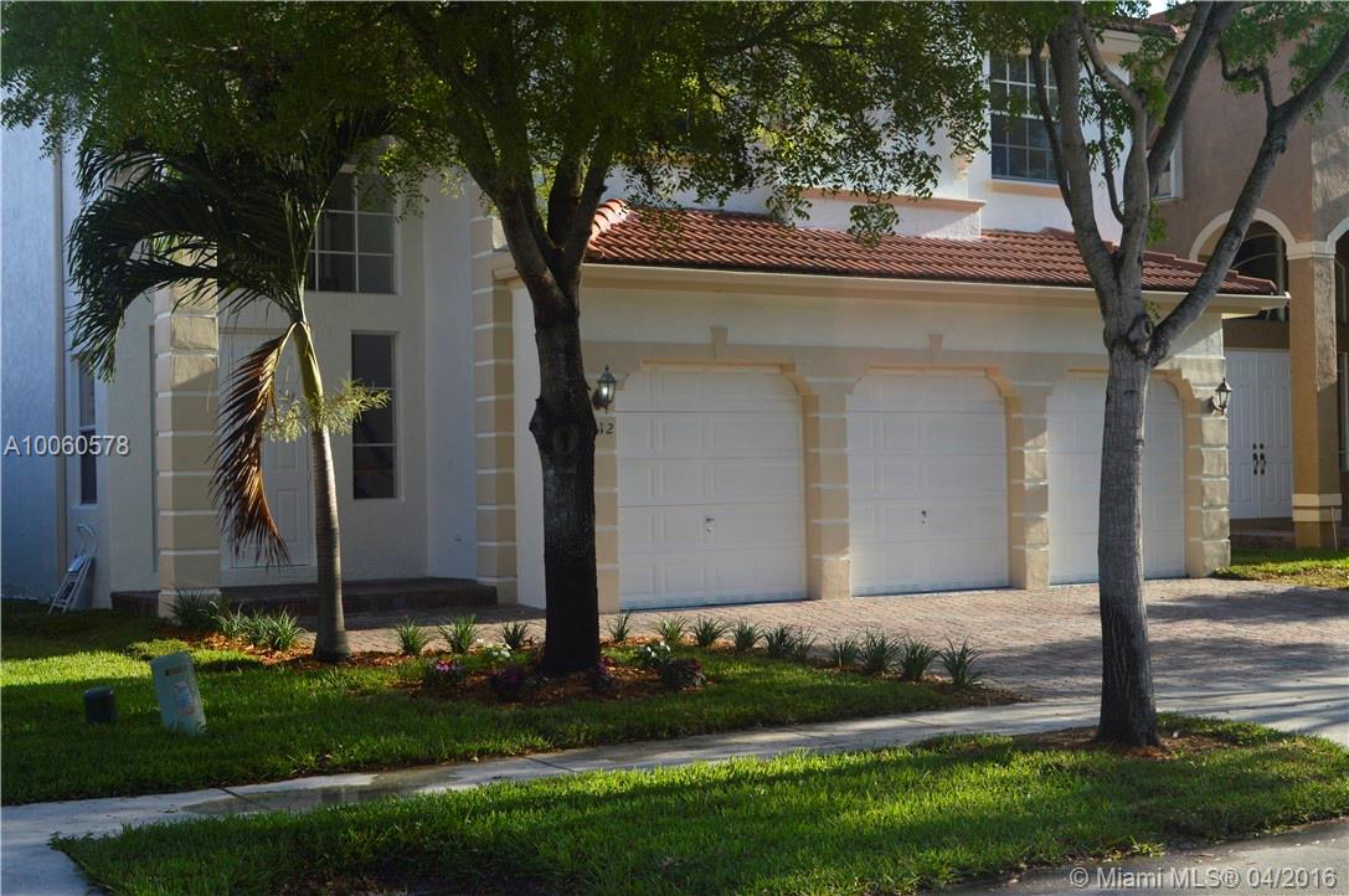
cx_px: 674
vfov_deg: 26.4
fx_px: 1909
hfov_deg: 38.9
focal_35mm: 51
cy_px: 448
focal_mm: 34
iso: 400
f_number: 10
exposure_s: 1/200
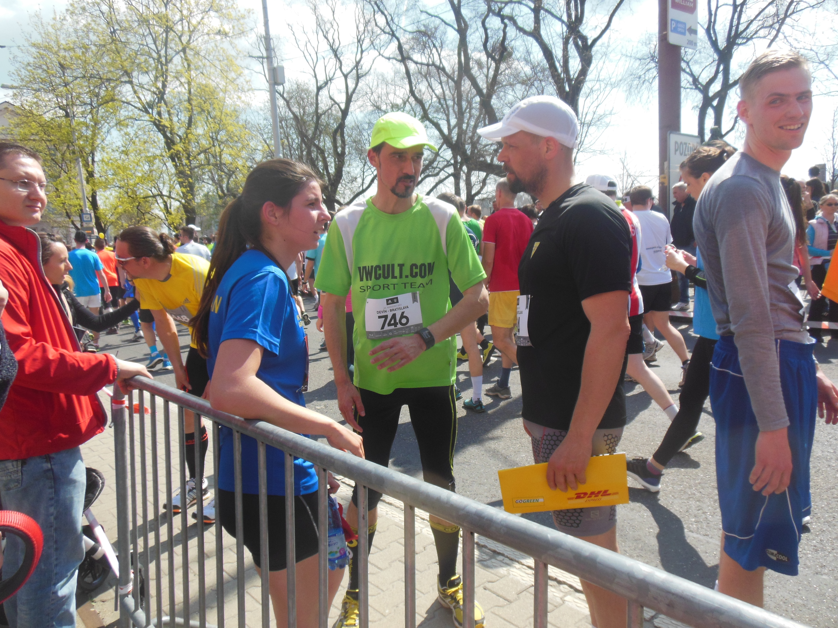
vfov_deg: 54.9
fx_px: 605
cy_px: 314
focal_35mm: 25
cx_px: 419
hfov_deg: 69.4
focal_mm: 4.5
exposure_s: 1/800
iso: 125
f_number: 3.2
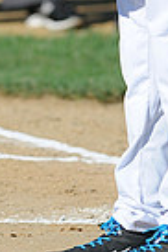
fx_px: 10378
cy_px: -131
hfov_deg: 0.9
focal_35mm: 1479
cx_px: 14
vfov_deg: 1.4
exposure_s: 1/2000
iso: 200
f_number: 4
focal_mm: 300
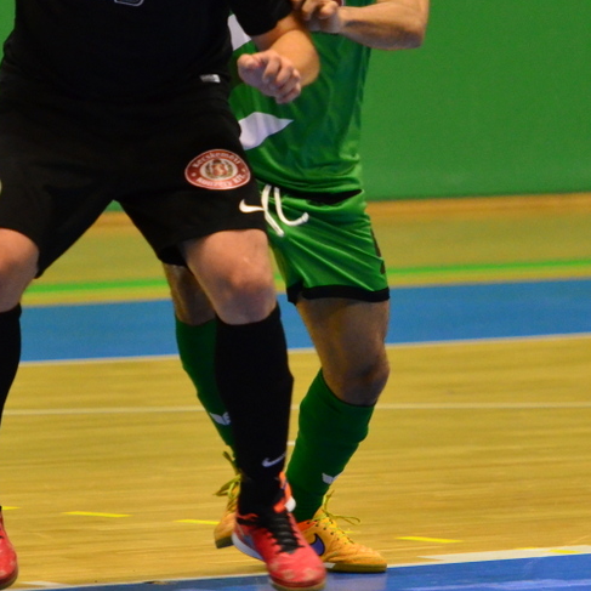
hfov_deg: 3.5
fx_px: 9697
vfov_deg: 3.5
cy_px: 214
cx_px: 251
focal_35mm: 502
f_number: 2.8
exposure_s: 1/640
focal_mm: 160
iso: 3200
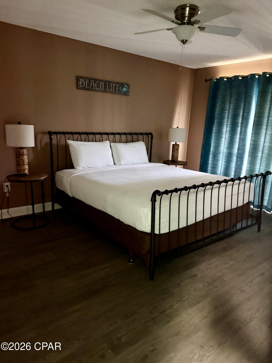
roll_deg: -3.5
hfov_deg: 56.8
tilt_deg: -13.7
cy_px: 182
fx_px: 251
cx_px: 136
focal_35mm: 24
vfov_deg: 71.6
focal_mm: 6.76
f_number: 1.78
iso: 1000
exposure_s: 1/30
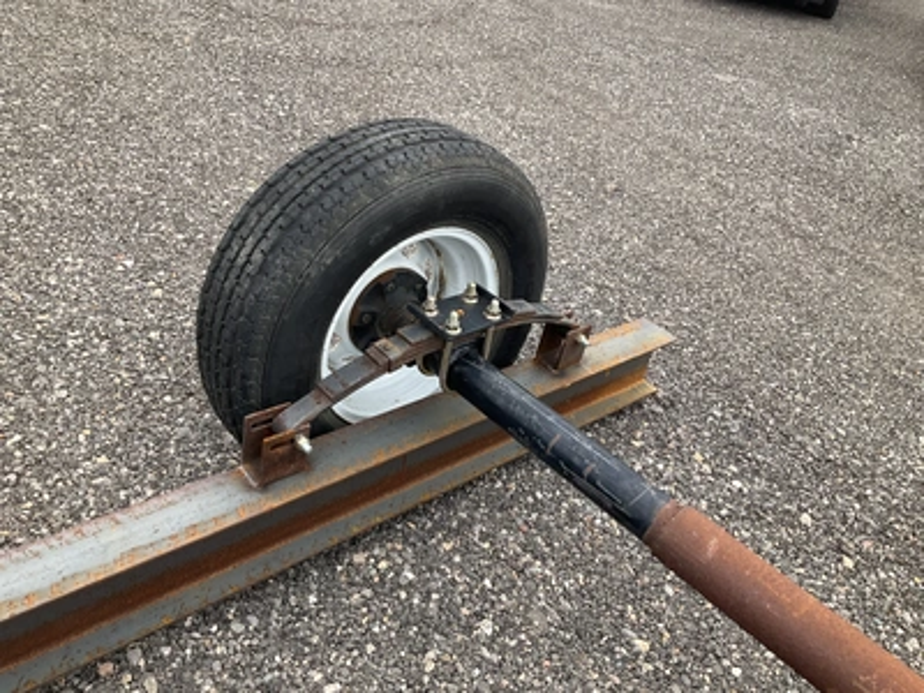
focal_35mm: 29
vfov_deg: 48.2
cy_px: 346
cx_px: 462
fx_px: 774
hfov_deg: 61.7
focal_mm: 3
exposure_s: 1/545
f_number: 1.8
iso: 25
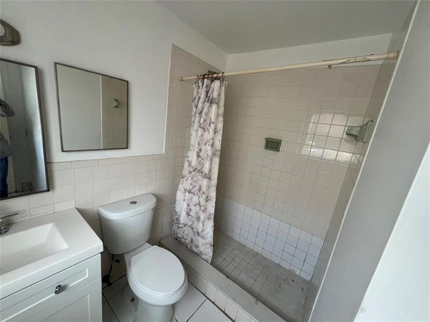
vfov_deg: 89.9
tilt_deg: -12.3
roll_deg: -8.4
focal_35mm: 13
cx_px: 215
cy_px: 161
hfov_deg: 106.2
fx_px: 161
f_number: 1.8
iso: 200
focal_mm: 1.57
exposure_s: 1/120
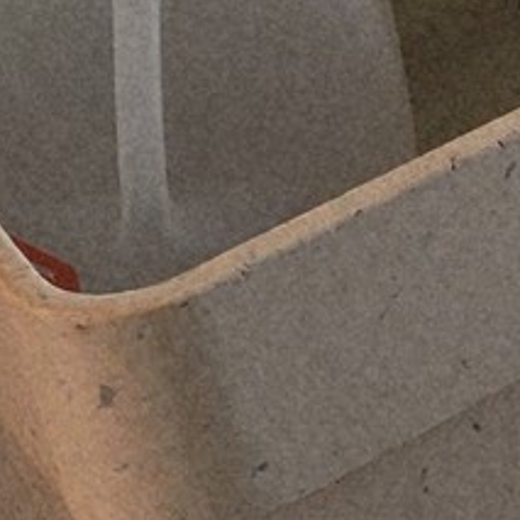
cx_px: 1633
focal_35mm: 173
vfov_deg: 9.8
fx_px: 2940
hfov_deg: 8.3
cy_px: -298
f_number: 1.8
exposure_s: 1/40
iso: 160
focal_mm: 5.4
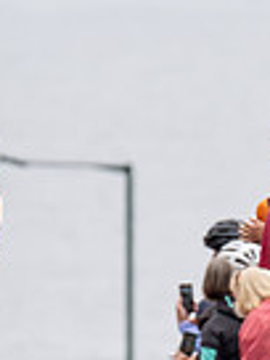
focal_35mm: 808
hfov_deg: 1.8
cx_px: -3
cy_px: 41
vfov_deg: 2.5
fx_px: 8403
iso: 320
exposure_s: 1/1000
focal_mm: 194
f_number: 3.5
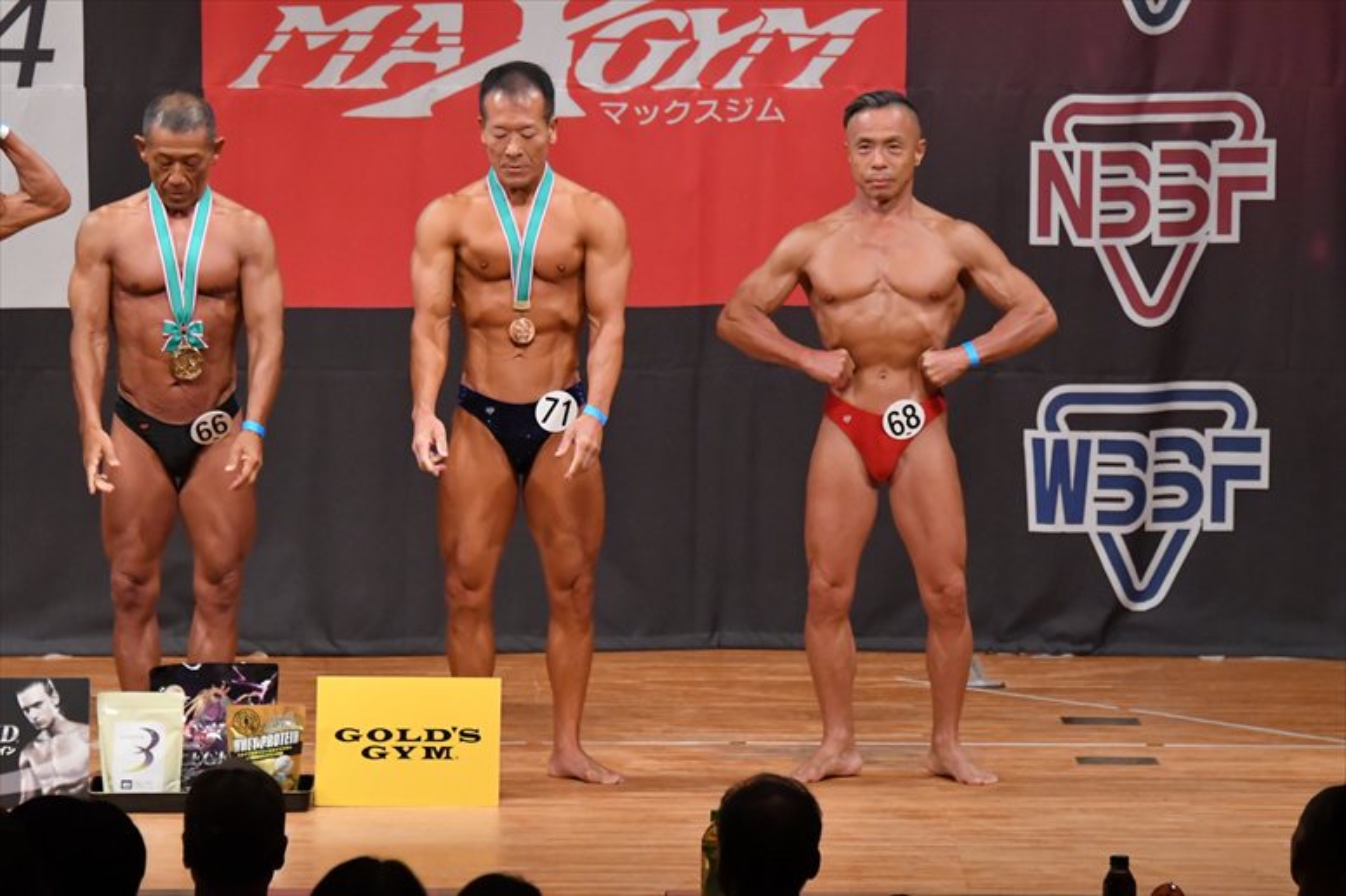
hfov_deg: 8.1
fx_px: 9530
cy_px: 448
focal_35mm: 255
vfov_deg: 5.4
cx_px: 673
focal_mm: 170
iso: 7200
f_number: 5.6
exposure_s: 1/400
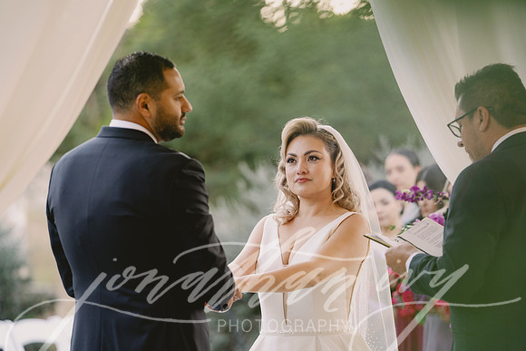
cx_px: 263
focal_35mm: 171
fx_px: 2499
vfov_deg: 8.0
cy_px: 176
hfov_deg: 12.0
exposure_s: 1/250
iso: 1250
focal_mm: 171
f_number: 3.2
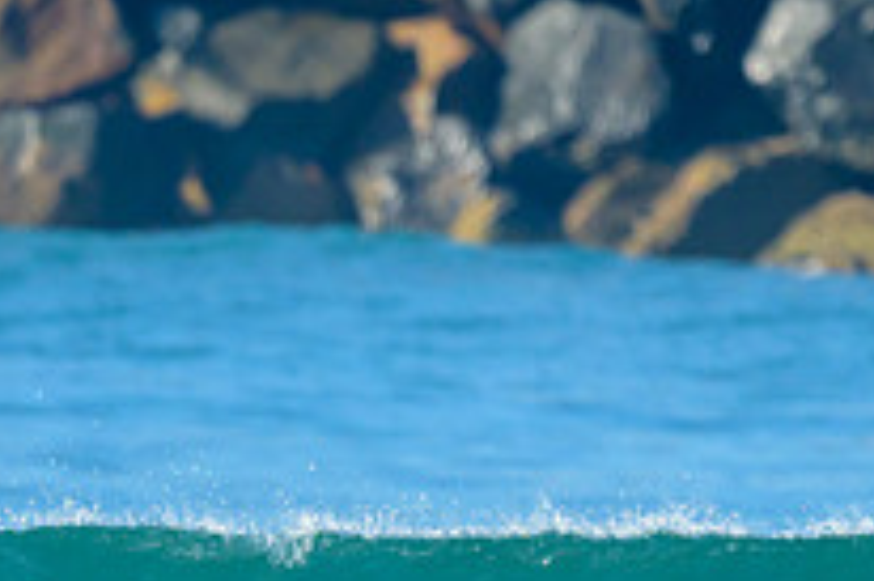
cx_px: -154
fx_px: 75102
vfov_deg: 0.4
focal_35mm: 3096
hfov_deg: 0.7
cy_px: 721
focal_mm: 800
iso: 360
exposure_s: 1/2000
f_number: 6.3
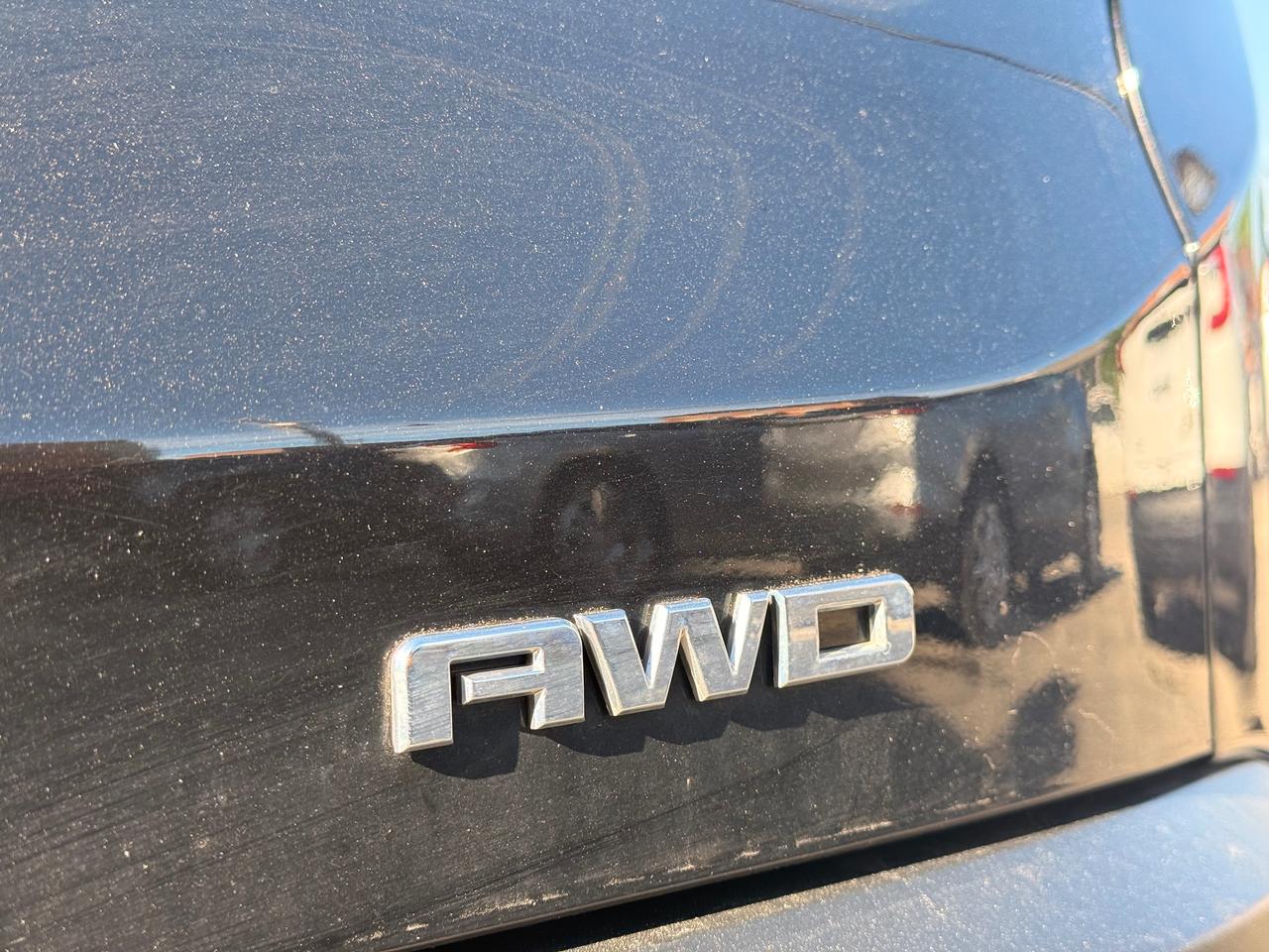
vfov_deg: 30.3
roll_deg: +1.5
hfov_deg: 39.7
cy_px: 476
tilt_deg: -2.6
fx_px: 1760
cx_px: 634
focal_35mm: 48
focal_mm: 6.76
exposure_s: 1/427
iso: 100
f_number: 1.78
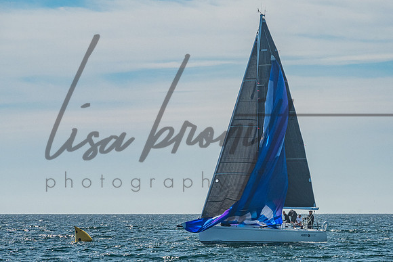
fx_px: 3701
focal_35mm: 339
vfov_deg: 4.1
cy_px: 142
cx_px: 276
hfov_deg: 6.1
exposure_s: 1/800
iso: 400
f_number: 10
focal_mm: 200
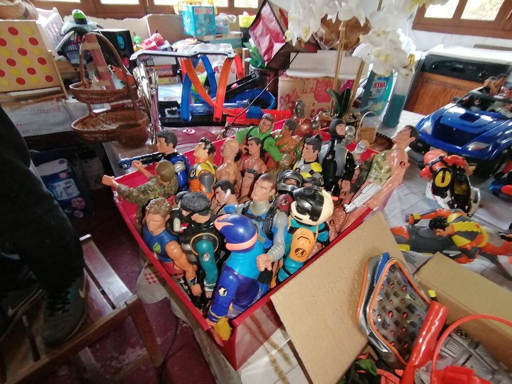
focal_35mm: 17
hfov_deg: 91.0
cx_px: 256
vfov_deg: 74.7
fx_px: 251
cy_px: 192
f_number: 2.4
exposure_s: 1/33.3
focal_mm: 2.7
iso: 125
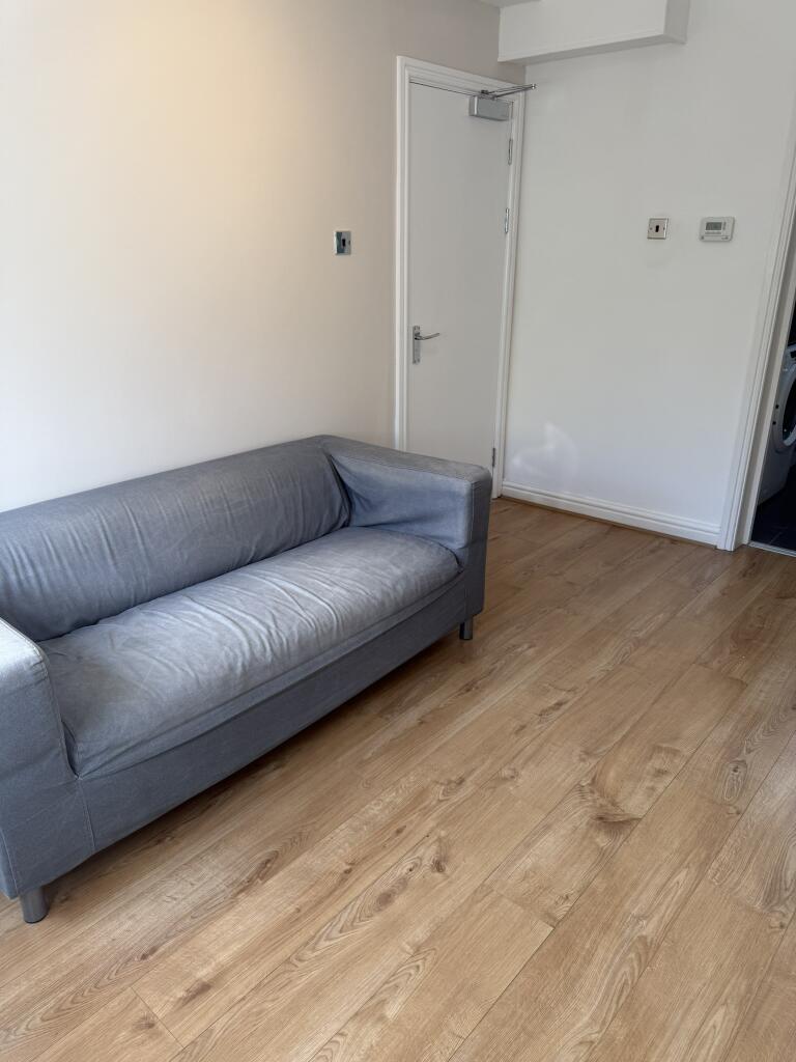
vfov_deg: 71.6
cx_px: 398
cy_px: 531
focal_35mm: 24
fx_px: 736
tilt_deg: -21.0
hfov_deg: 56.8
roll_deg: +0.7
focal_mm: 6.76
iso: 50
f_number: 1.78
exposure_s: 1/100
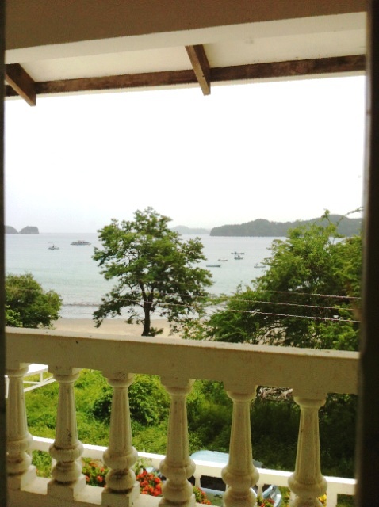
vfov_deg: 52.7
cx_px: 190
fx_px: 512
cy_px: 254
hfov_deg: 40.6
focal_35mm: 35
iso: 80
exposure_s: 1/1885
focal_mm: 3.85
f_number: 2.8
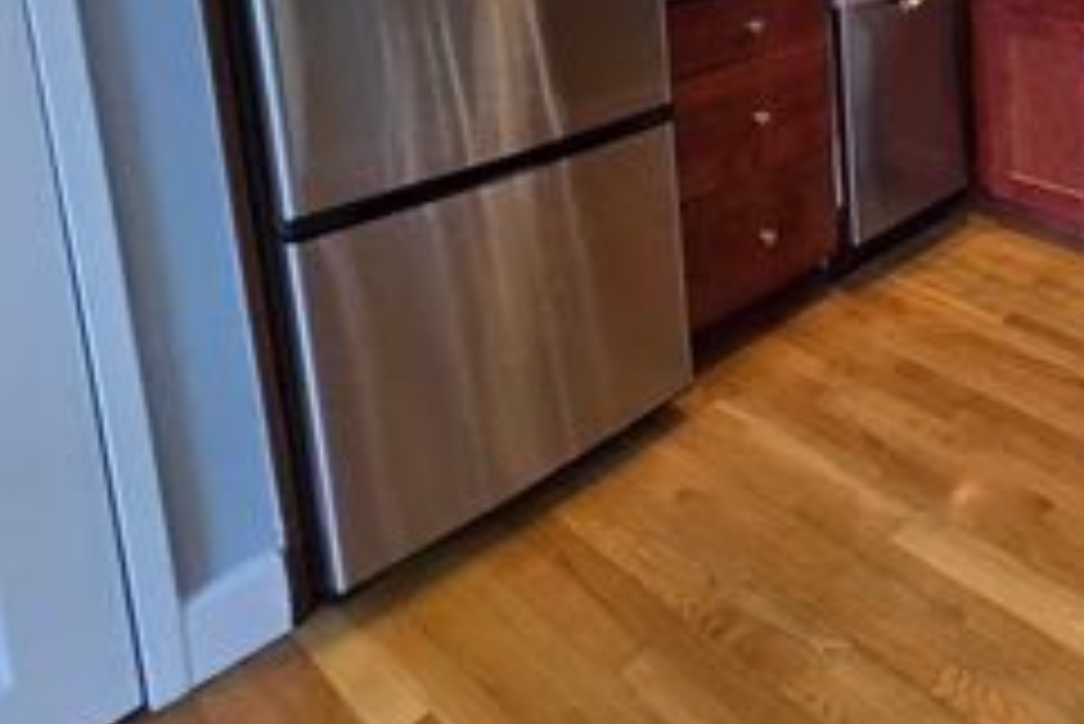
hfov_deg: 50.6
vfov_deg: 38.5
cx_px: 1120
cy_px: -70
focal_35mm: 28
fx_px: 844
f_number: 2.2
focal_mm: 2.2
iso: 200
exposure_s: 1/60
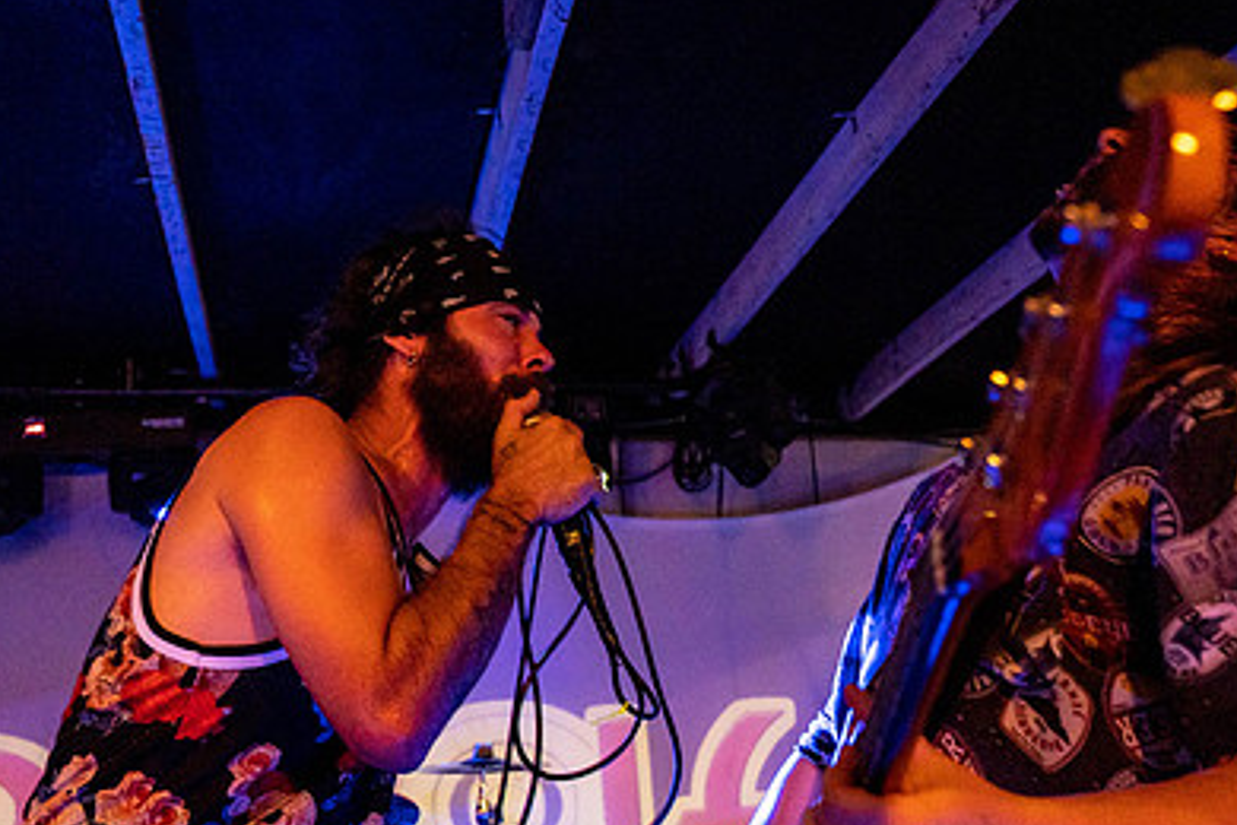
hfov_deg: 51.9
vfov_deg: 35.8
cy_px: 496
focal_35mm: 37
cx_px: 632
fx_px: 1271
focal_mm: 22.5
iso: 3200
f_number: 2.8
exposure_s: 1/200
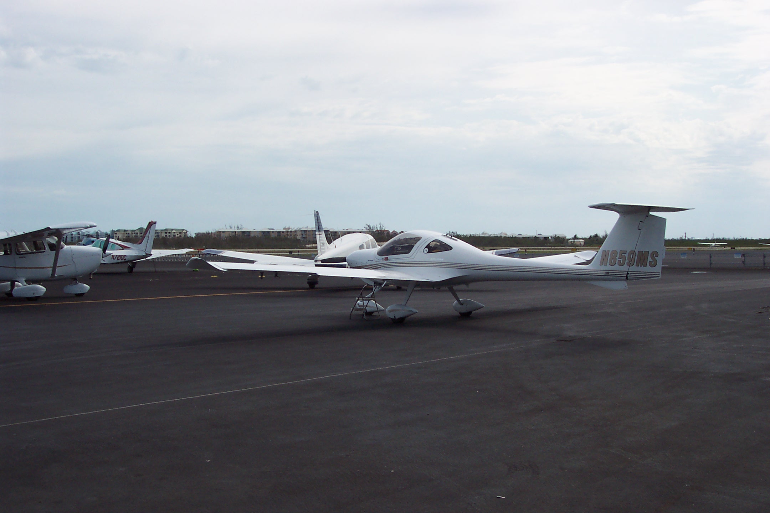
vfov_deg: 35.1
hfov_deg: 50.7
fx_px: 813
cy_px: 256
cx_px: 385
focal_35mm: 38
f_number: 4.8
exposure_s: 1/1000
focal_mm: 8
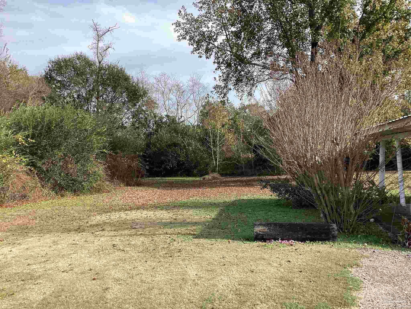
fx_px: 368
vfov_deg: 45.4
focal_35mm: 31
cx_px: 206
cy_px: 154
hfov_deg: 58.4
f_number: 2.4
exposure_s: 1/668
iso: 25
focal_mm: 3.3
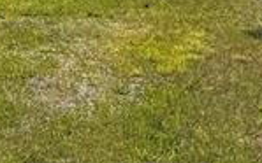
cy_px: -204
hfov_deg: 9.0
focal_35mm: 175
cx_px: -586
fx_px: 1249
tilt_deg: +4.3
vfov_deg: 7.1
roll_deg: +0.6
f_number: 1.78
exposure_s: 1/3597
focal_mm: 6.76
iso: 80
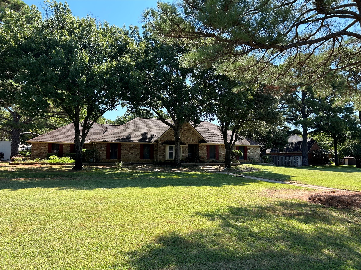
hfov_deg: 67.3
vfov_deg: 53.1
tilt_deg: +5.5
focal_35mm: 26
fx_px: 271
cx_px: 180
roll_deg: -0.3
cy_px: 135
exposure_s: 1/1266
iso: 50
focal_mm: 5.7
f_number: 1.5
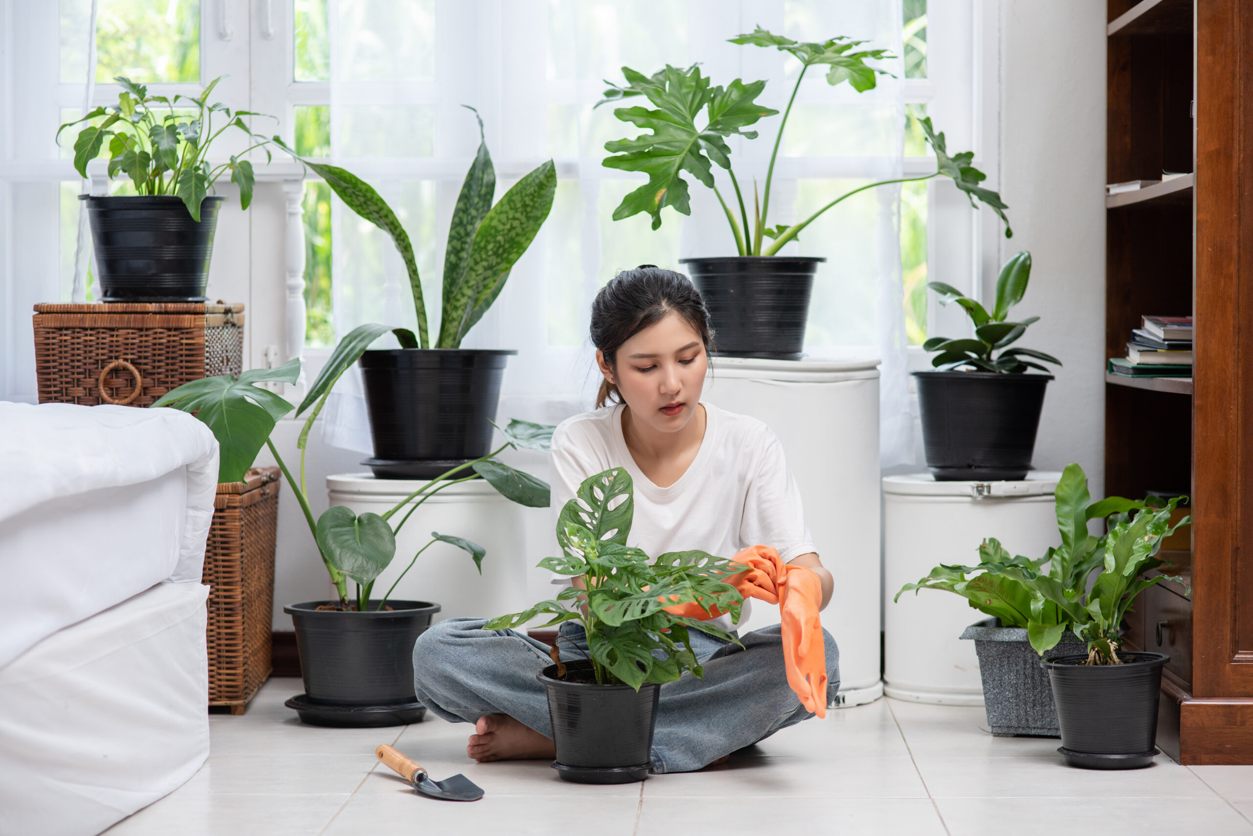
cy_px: 418
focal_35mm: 85
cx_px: 626
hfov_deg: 23.9
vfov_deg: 16.1
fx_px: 2959
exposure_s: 1/250
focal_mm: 85
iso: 200
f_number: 2.8
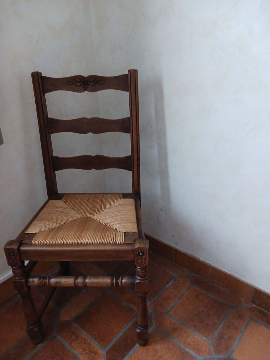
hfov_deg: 51.4
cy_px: 180
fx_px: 281
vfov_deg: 65.3
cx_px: 135
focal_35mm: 27
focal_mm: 4
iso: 800
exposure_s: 1/20
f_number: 1.8
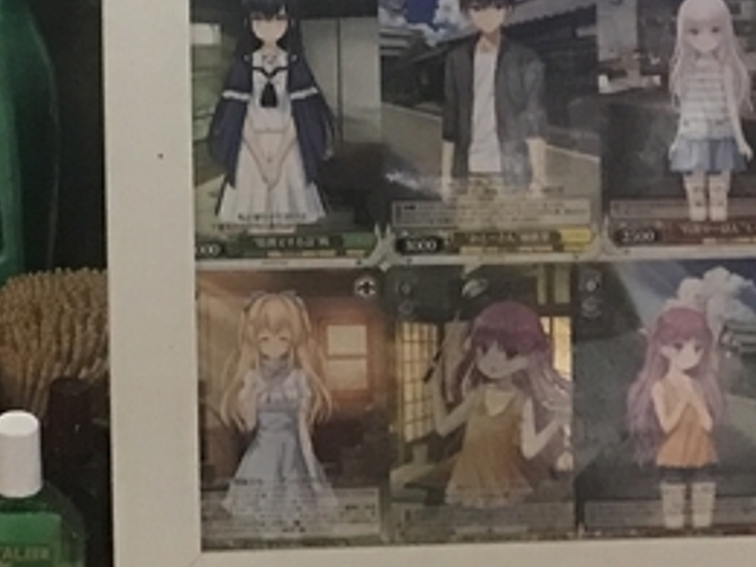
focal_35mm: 129
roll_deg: +1.3
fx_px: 2817
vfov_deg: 10.6
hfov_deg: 15.1
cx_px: 81
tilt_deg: -8.1
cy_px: -561
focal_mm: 3.99
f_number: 1.8
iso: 80
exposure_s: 1/15
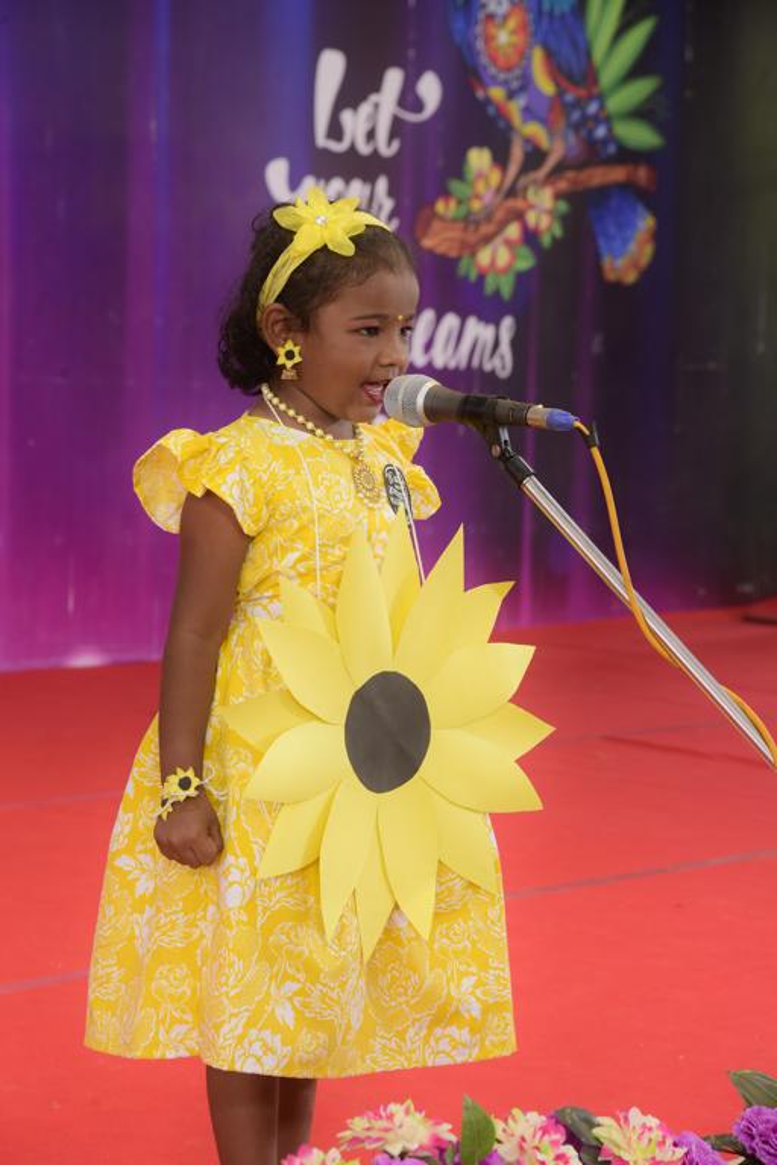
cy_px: 582
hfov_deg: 14.0
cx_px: 388
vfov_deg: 20.8
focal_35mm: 98
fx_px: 3173
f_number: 7.1
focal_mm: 98
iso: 1250
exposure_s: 1/125
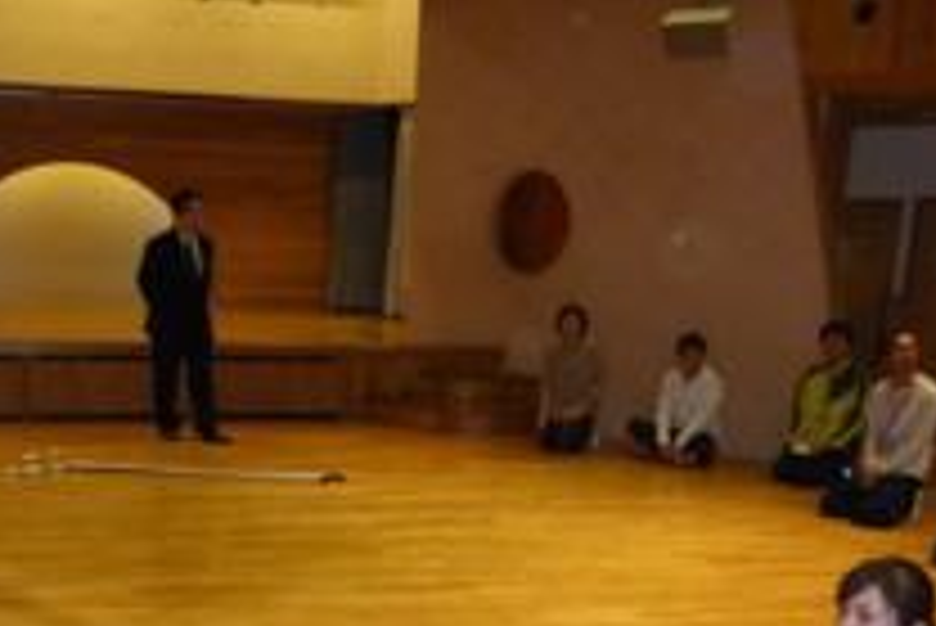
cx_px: 342
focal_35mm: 49
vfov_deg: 26.5
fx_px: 1275
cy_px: 585
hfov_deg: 40.0
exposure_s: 1/60
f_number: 3.3
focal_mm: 4.9
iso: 800
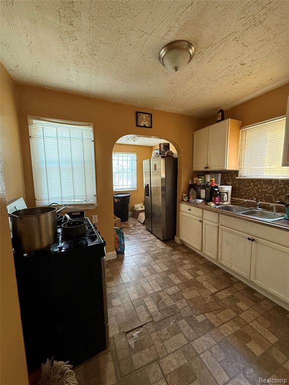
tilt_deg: -6.1
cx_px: 144
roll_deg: -0.3
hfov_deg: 85.7
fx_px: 156
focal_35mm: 14
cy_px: 192
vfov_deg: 102.1
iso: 400
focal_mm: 2.22
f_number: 2.2
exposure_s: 1/60
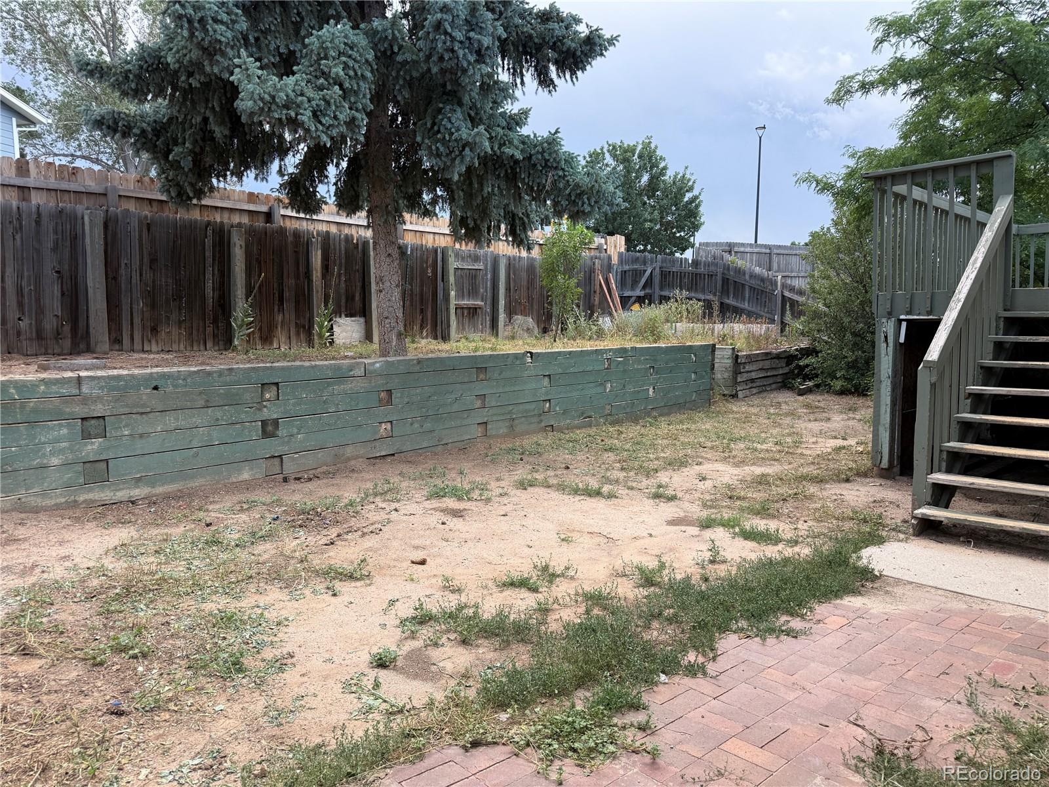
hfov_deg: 71.6
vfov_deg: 56.8
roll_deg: +0.7
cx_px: 524
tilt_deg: -3.7
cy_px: 394
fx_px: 727
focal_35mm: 24
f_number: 1.78
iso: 80
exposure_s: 1/671
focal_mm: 6.76
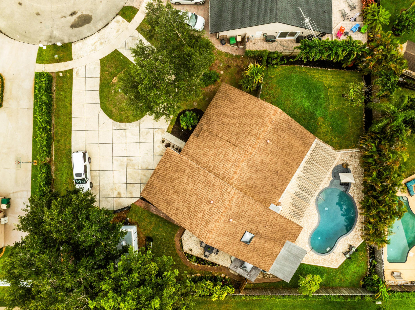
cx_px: 208
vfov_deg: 56.8
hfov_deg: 71.6
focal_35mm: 24
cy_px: 155
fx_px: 288
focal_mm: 12.29
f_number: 11
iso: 100
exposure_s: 1/100
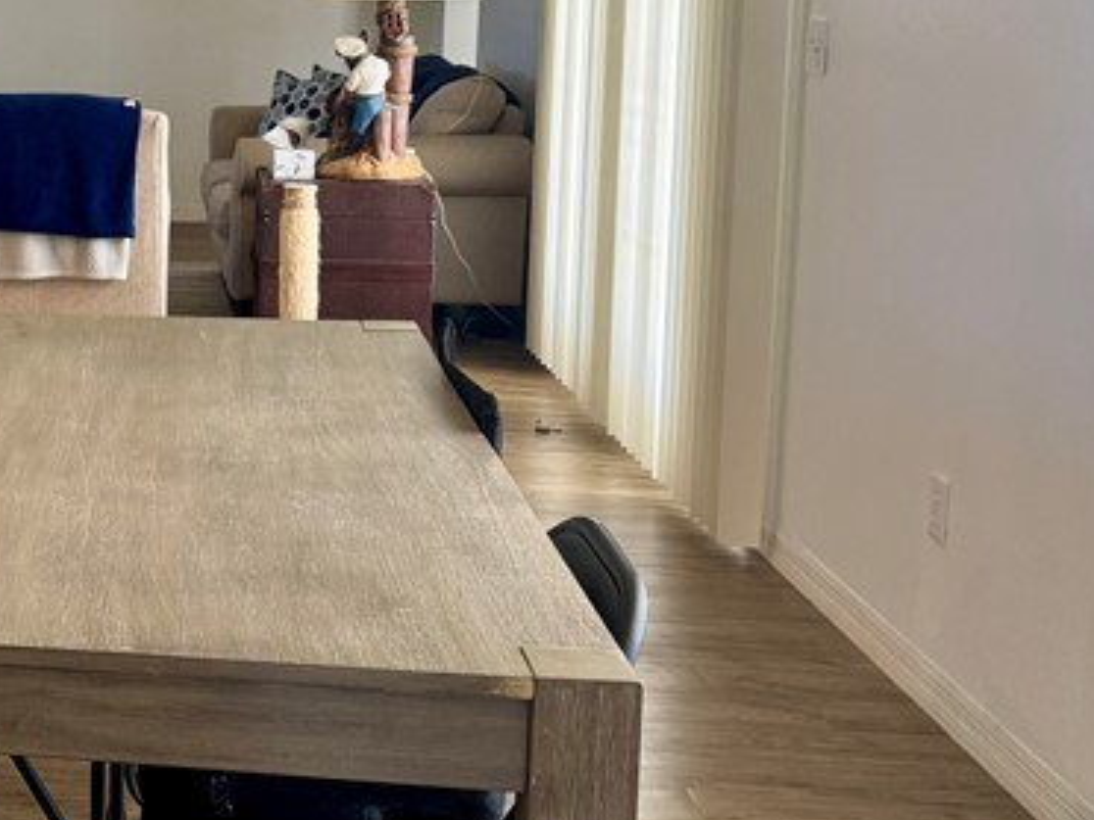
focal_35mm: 66
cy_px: 253
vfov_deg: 22.1
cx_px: -232
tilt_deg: -7.9
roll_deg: -0.4
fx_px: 2086
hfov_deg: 26.1
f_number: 1.78
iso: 160
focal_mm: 6.76
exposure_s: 1/60
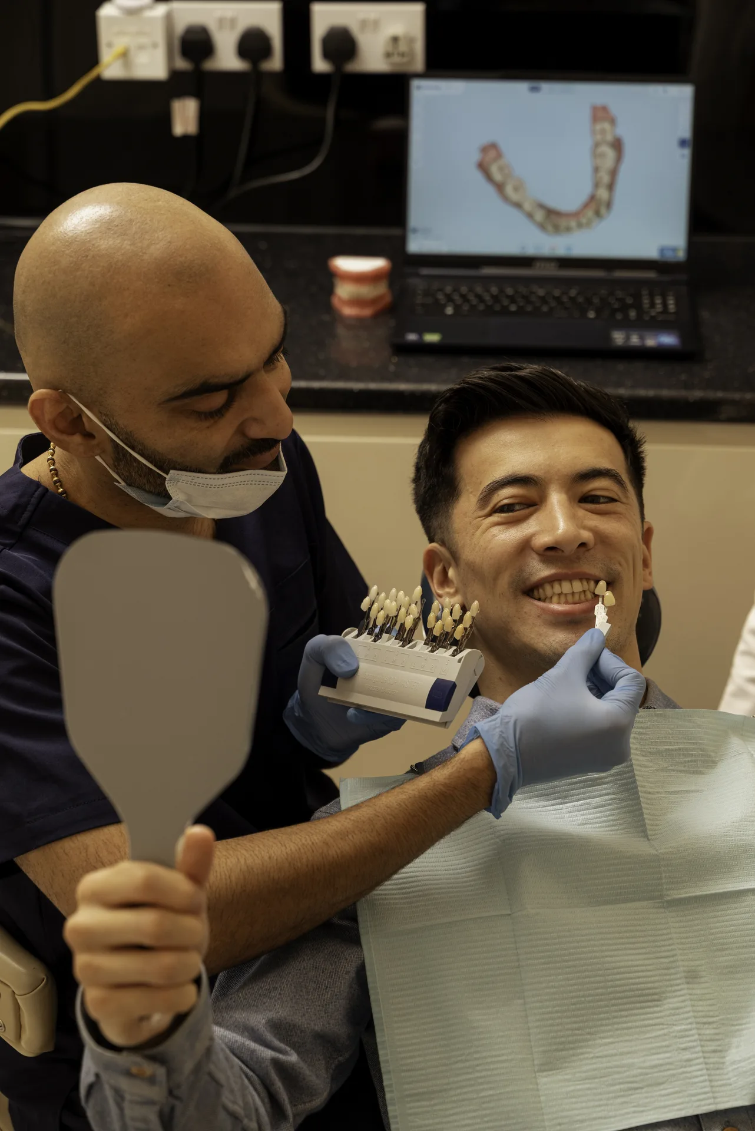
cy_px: 566
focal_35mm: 70
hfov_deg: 19.5
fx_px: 2200
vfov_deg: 28.8
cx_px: 378
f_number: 4.5
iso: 400
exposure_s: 1/250
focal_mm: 70
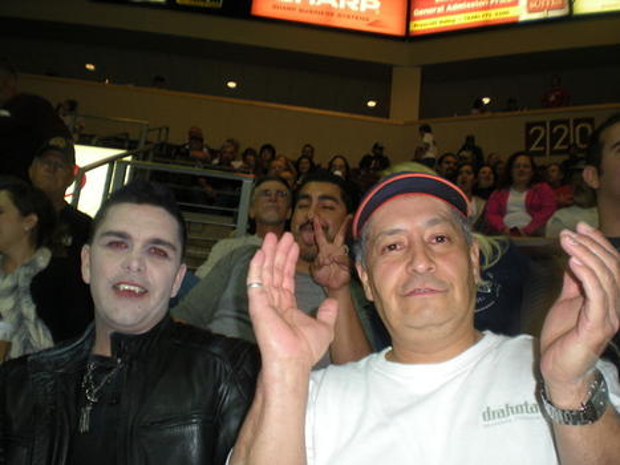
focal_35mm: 38
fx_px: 680
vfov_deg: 37.7
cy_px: 232
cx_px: 310
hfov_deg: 49.0
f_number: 3.1
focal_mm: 6.3
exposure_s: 1/30
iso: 64
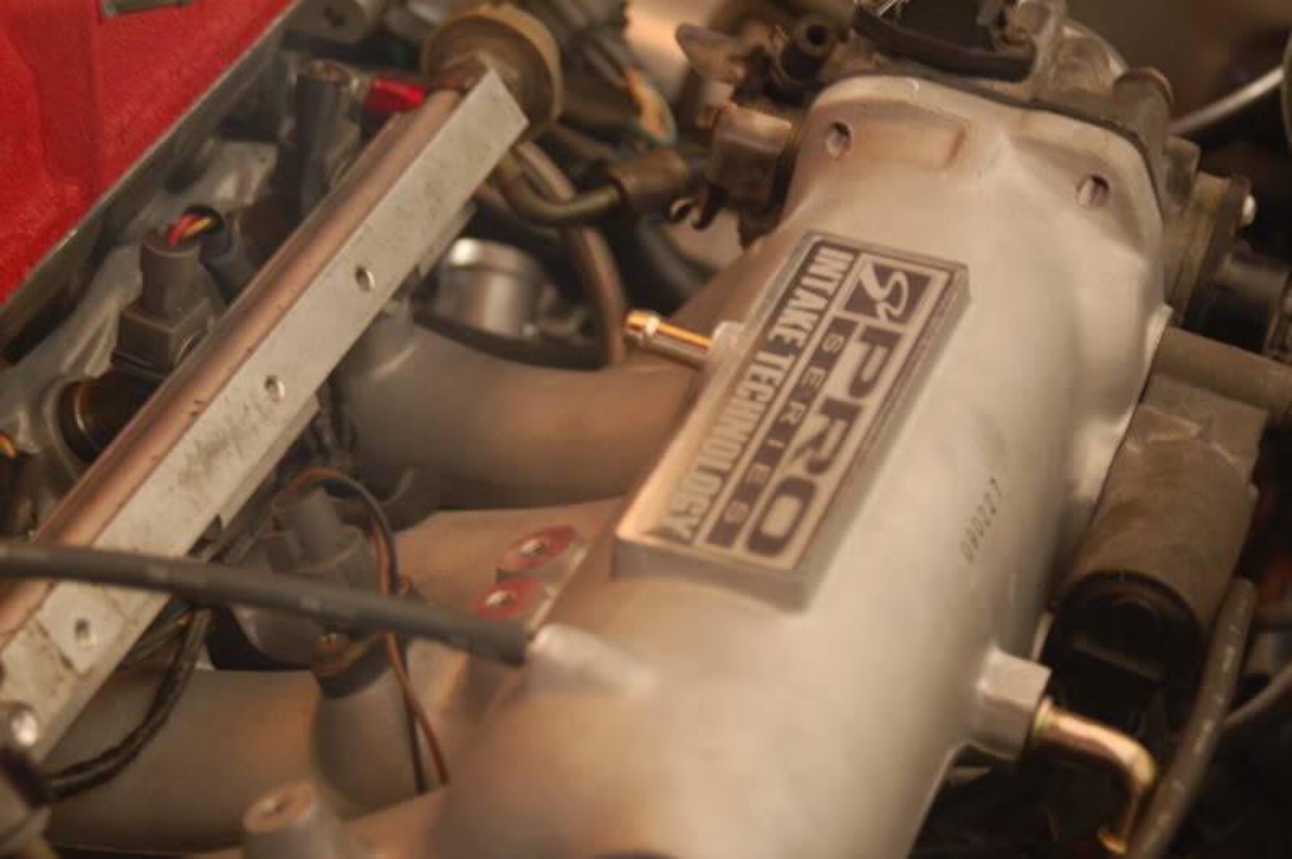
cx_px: 646
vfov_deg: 14.7
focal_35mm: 93
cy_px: 430
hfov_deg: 21.9
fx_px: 3334
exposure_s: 1/6
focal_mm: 62
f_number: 5
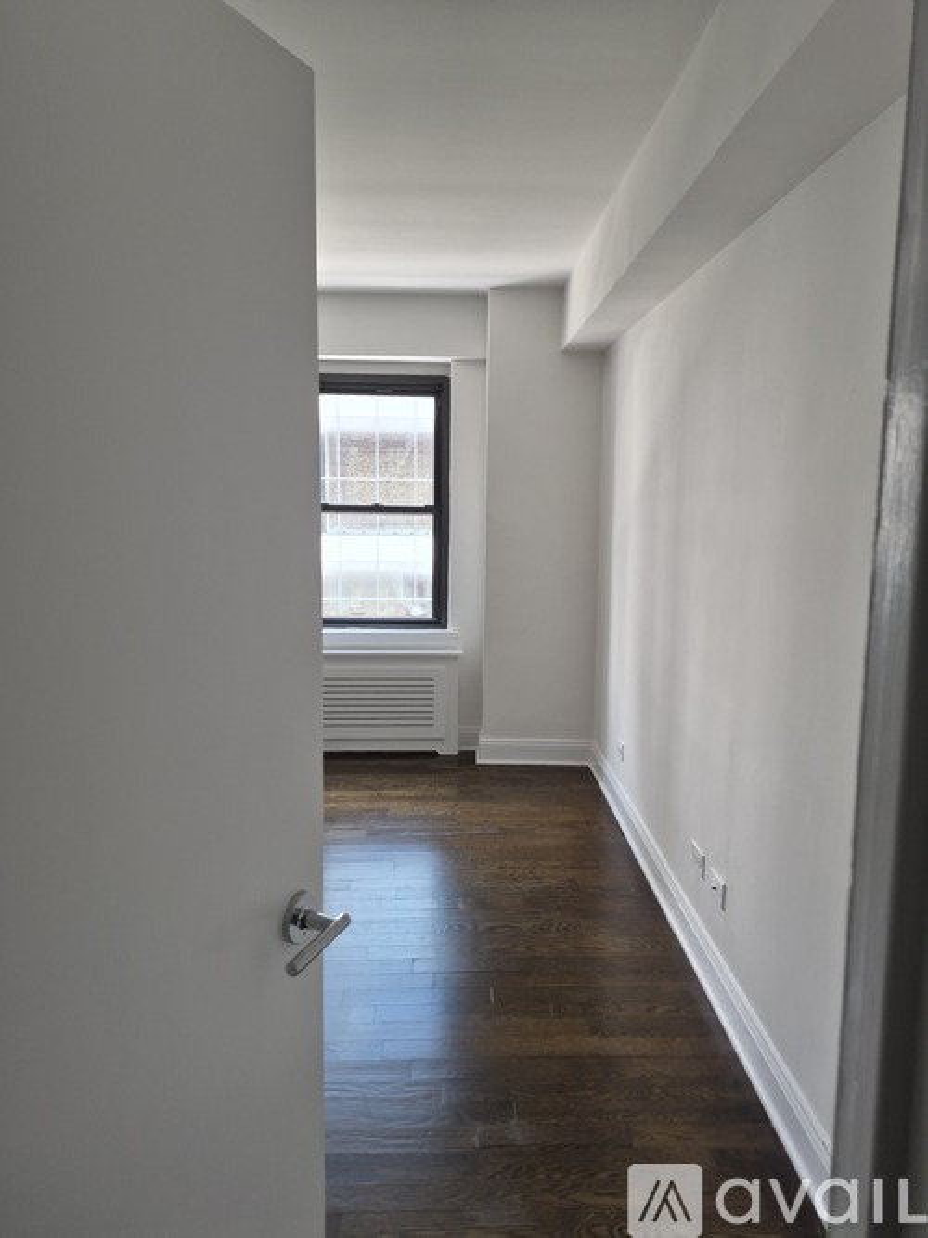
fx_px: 822
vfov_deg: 73.9
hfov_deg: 58.9
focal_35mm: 23
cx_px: 464
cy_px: 619
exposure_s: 1/180
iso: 100
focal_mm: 5.4
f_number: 1.8
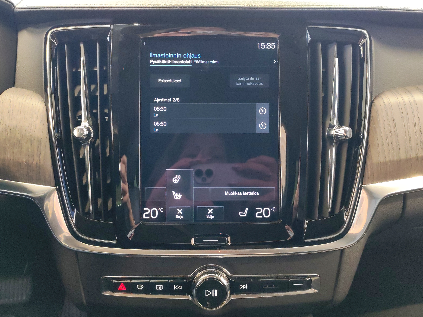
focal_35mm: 31
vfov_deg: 45.4
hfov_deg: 58.4
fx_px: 379
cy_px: 158
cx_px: 212
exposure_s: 1/50
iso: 2500
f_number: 1.9
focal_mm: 6.12
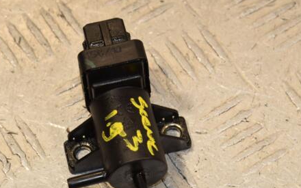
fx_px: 1794
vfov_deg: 6.0
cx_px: 152
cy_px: 123
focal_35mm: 219
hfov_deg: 9.6
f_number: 9
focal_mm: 105
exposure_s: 1/200
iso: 800
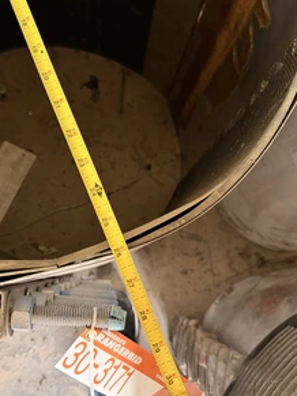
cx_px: 147
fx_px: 378
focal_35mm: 33
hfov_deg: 42.9
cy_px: 197
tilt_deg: -77.8
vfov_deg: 55.4
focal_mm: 6.76
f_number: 1.78
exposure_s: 1/31
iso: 1000
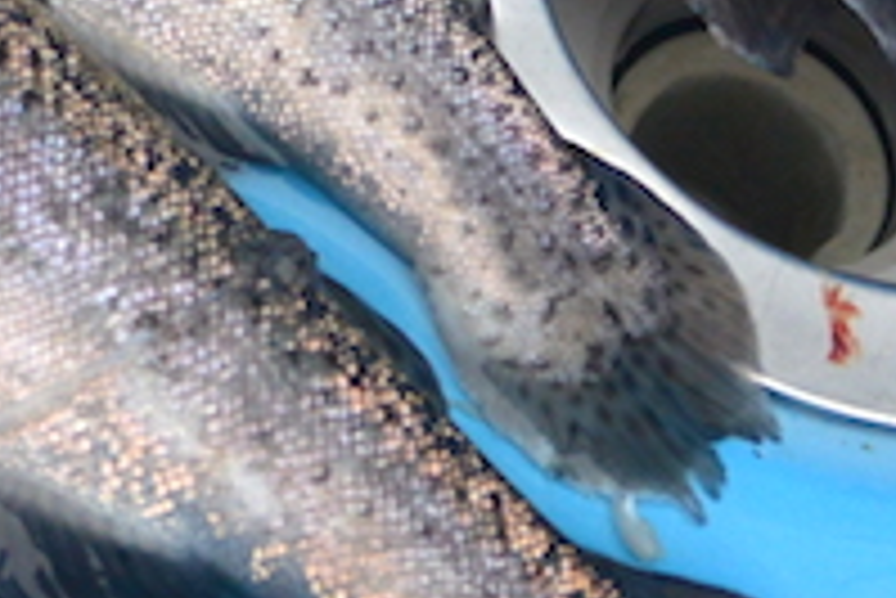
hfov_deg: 10.9
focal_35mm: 186
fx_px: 4633
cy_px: -501
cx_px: -63
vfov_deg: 7.2
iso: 180
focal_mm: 14
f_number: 4
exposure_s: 1/250
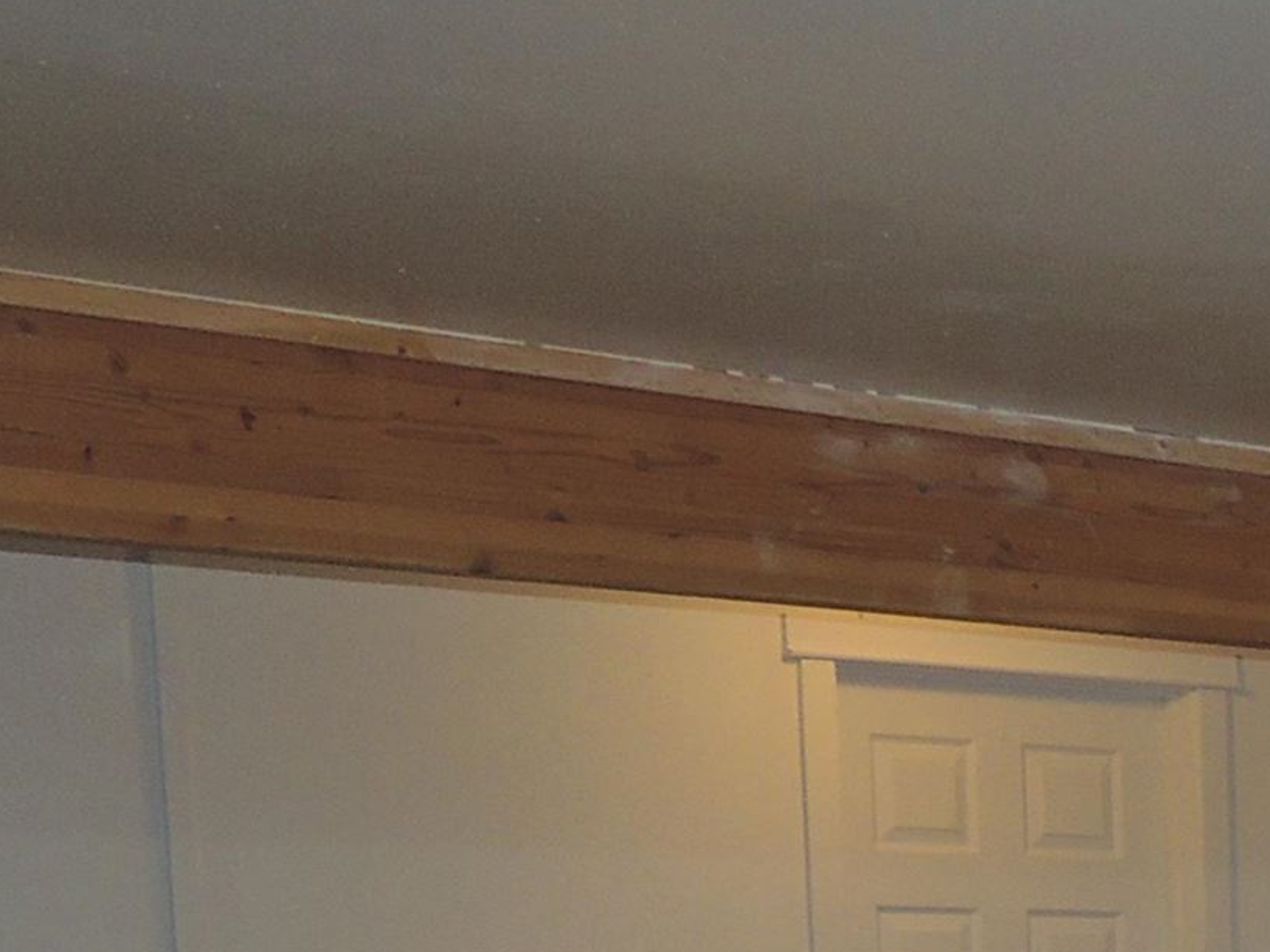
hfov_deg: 18.7
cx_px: 1999
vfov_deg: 14.9
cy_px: 1546
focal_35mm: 90
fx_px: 3301
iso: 200
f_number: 3
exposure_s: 1/30
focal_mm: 4.3
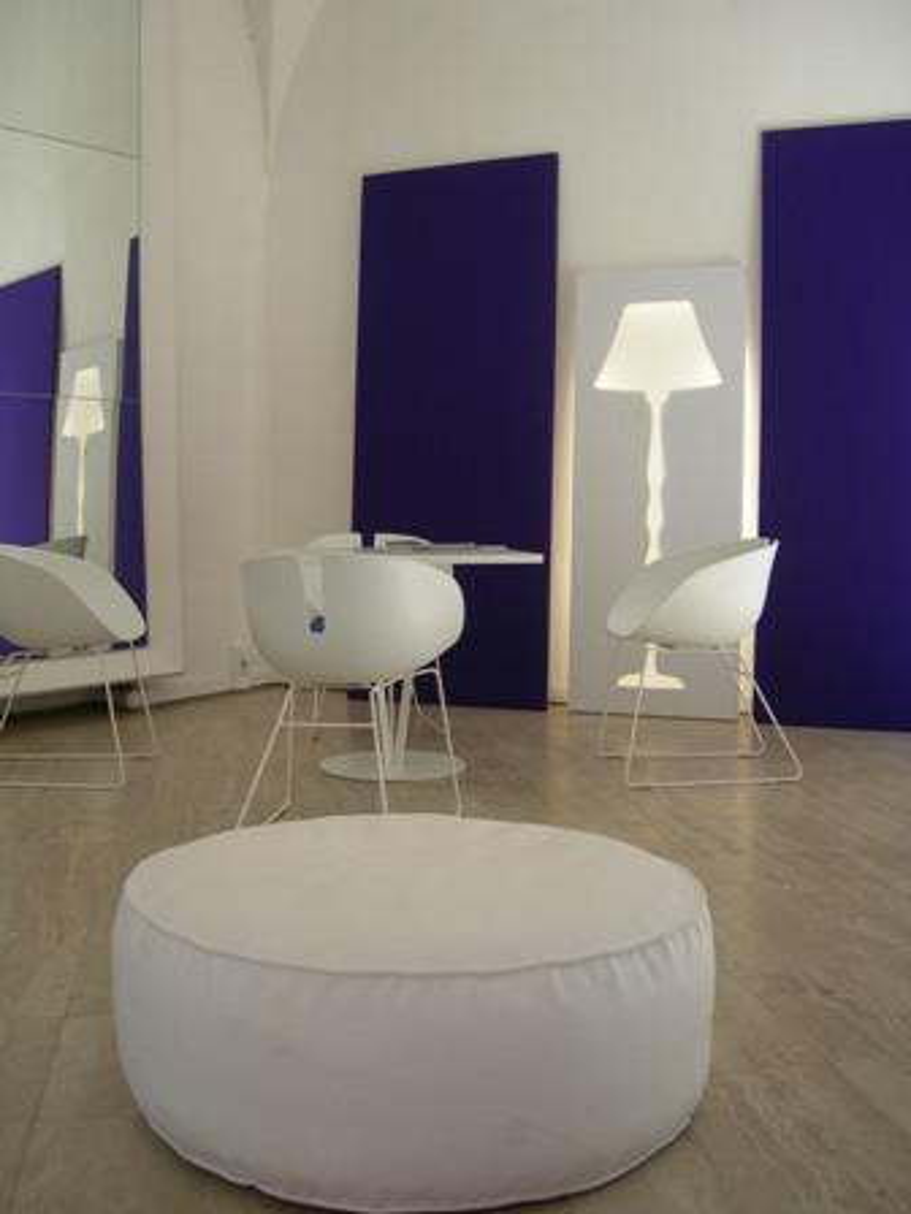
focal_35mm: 38
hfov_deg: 37.7
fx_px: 1333
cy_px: 607
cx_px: 456
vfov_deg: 49.0
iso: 50
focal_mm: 7.8
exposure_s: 1/114
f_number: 2.8
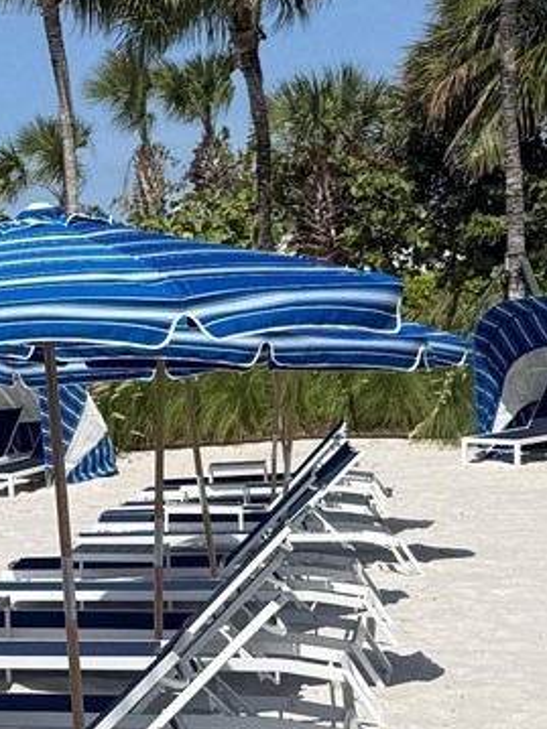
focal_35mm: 107
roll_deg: +1.3
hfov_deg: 12.7
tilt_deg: -0.4
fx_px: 2256
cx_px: -407
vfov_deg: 18.4
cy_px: 439
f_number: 1.78
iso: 80
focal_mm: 6.76
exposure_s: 1/8130
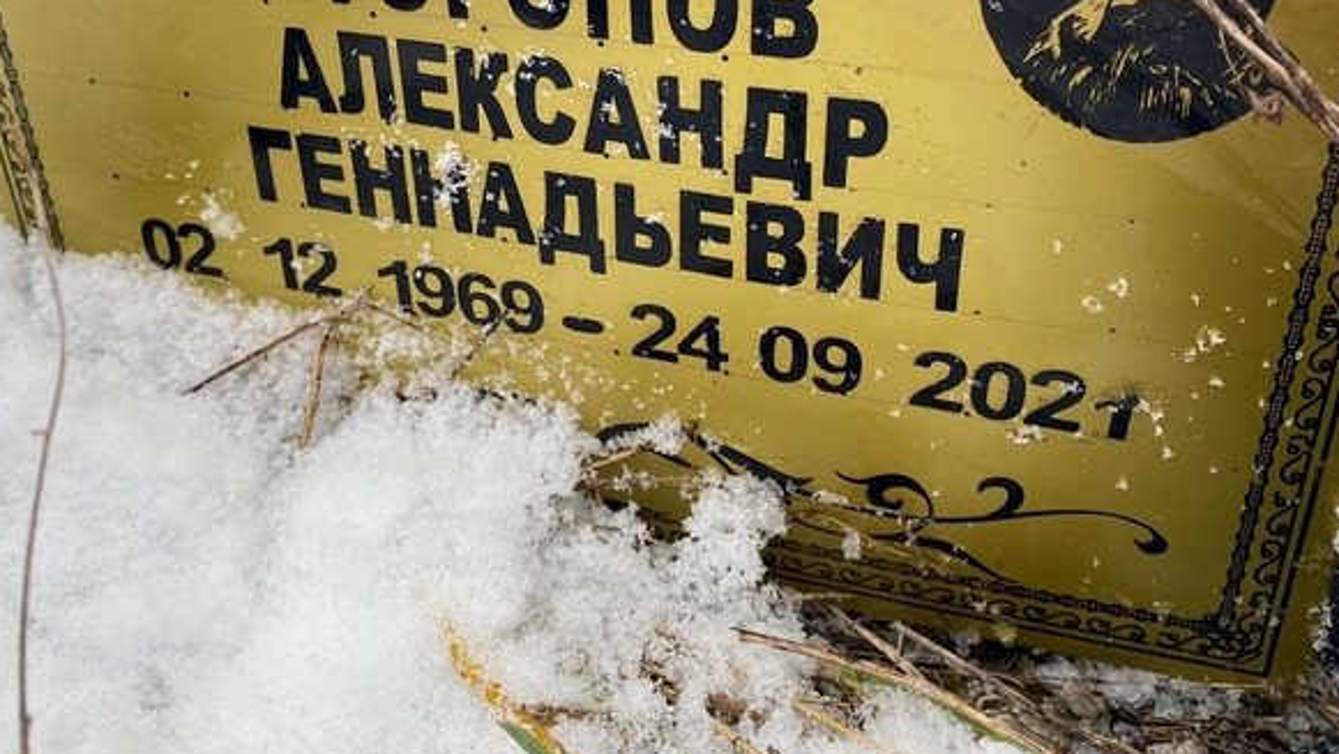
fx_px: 1385
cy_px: 168
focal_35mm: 39
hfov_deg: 51.6
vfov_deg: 29.8
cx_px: 618
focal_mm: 4.25
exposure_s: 1/124
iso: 32
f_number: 1.8
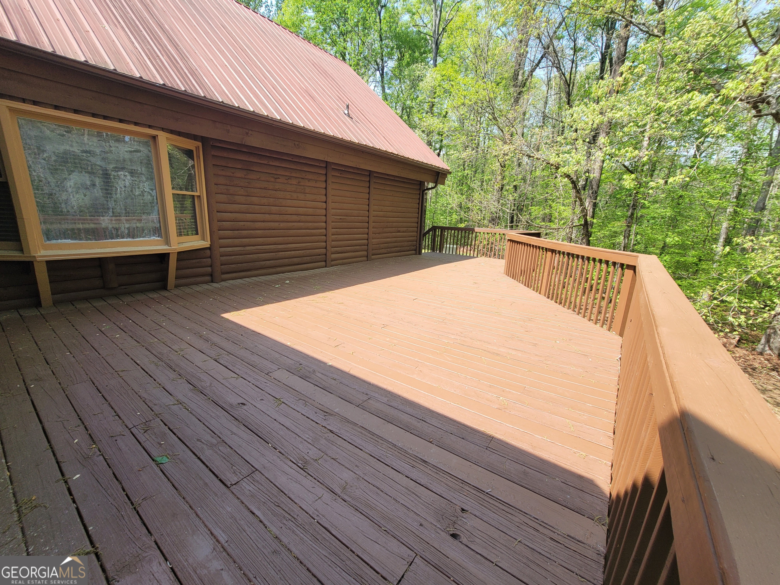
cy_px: 292
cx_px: 390
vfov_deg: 89.9
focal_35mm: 13
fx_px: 293
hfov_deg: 106.2
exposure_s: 1/553
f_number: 2.2
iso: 64
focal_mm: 2.2
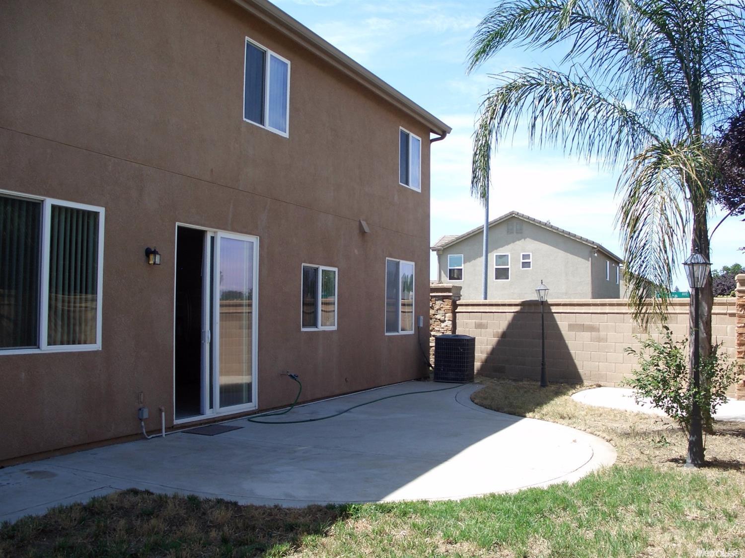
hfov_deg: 55.4
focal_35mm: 33
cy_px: 279
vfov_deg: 42.9
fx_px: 710
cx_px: 372
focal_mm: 7.1
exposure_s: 1/320
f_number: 4
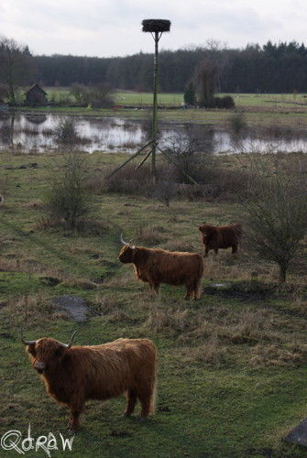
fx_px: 765
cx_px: 154
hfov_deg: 22.7
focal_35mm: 60
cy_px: 229
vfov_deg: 33.4
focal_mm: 40
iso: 100
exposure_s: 1/80
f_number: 6.3
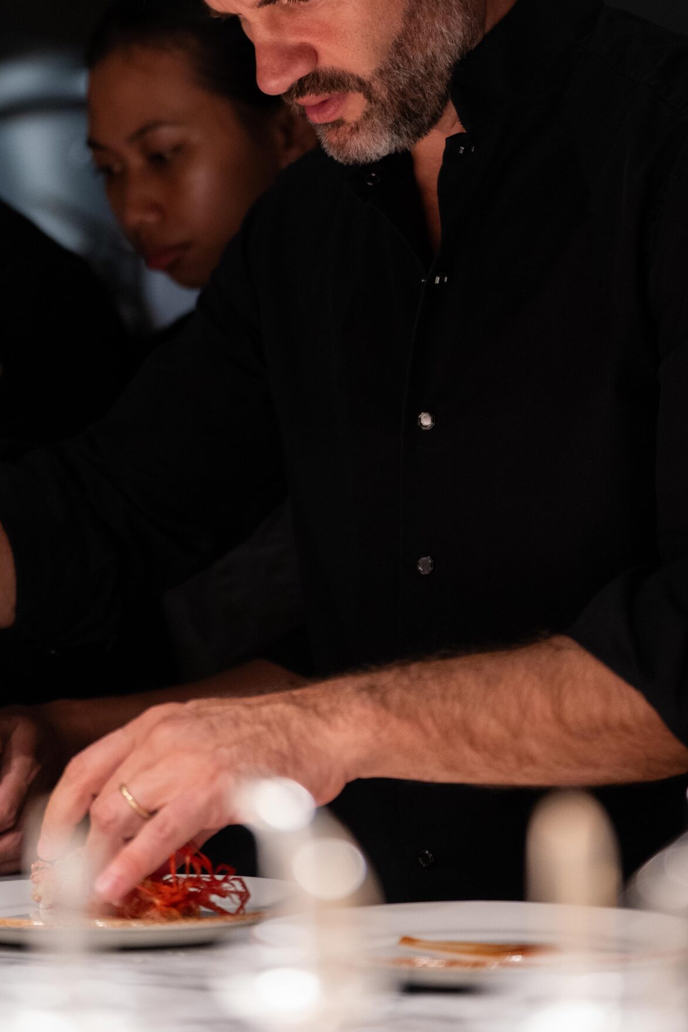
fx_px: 2924
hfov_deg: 13.4
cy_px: 293
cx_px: 388
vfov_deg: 19.9
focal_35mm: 102
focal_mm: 70
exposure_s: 1/500
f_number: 2.8
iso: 3200
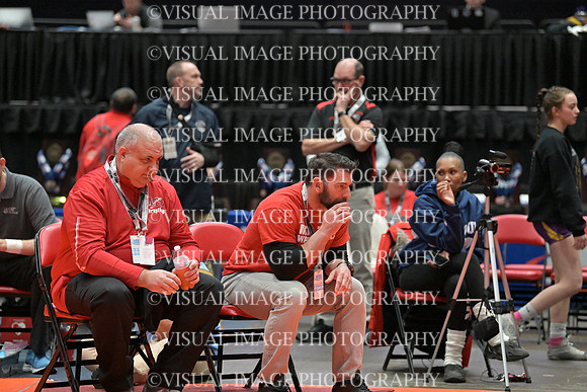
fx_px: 2202
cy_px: 196
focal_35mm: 135
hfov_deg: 15.2
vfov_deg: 10.2
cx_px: 294
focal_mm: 135
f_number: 2.8
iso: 6400
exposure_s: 1/800
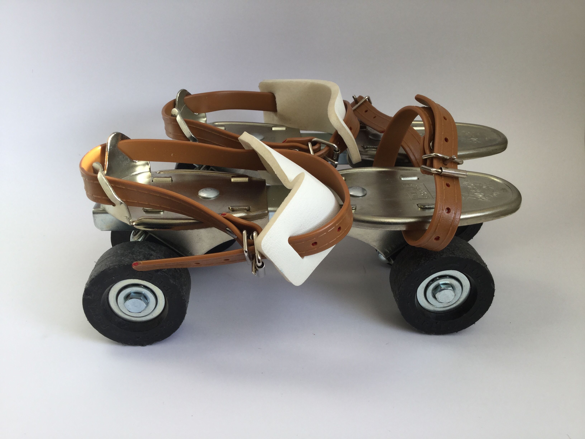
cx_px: 292
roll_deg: +0.2
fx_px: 524
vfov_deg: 45.4
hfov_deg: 58.4
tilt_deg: -28.9
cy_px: 220
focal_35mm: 31
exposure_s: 1/100
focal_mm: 3.3
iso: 25
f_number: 2.4
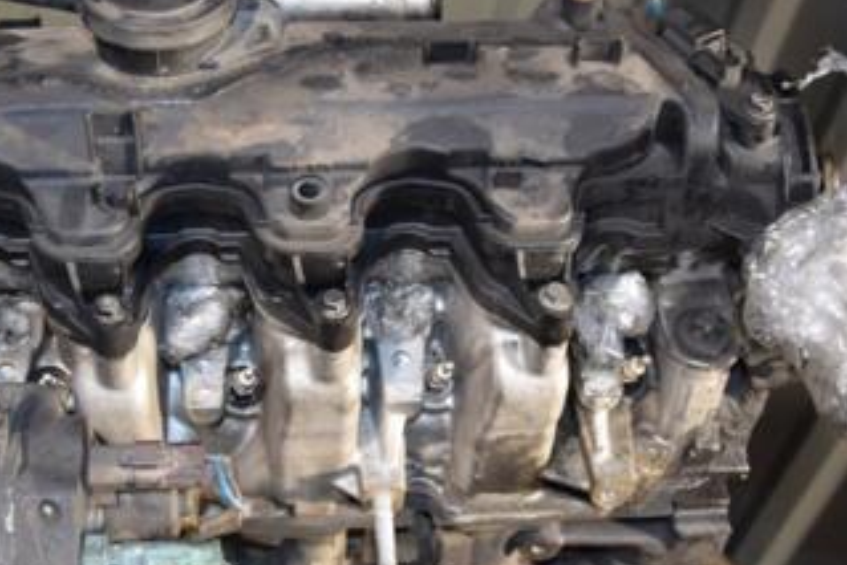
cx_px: 295
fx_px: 1459
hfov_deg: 32.1
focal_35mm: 62
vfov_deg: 21.9
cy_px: 305
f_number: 5
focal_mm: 22
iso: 800
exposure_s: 1/60
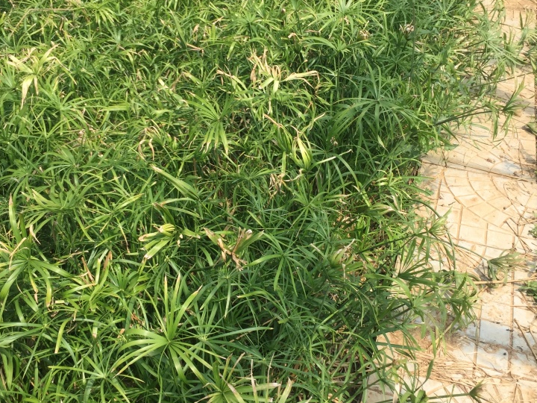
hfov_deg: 43.8
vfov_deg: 33.6
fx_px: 667
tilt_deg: -34.3
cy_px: 185
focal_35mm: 43
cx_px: 251
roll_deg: -0.4
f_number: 2.2
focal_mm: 4.15
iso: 32
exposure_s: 1/1068
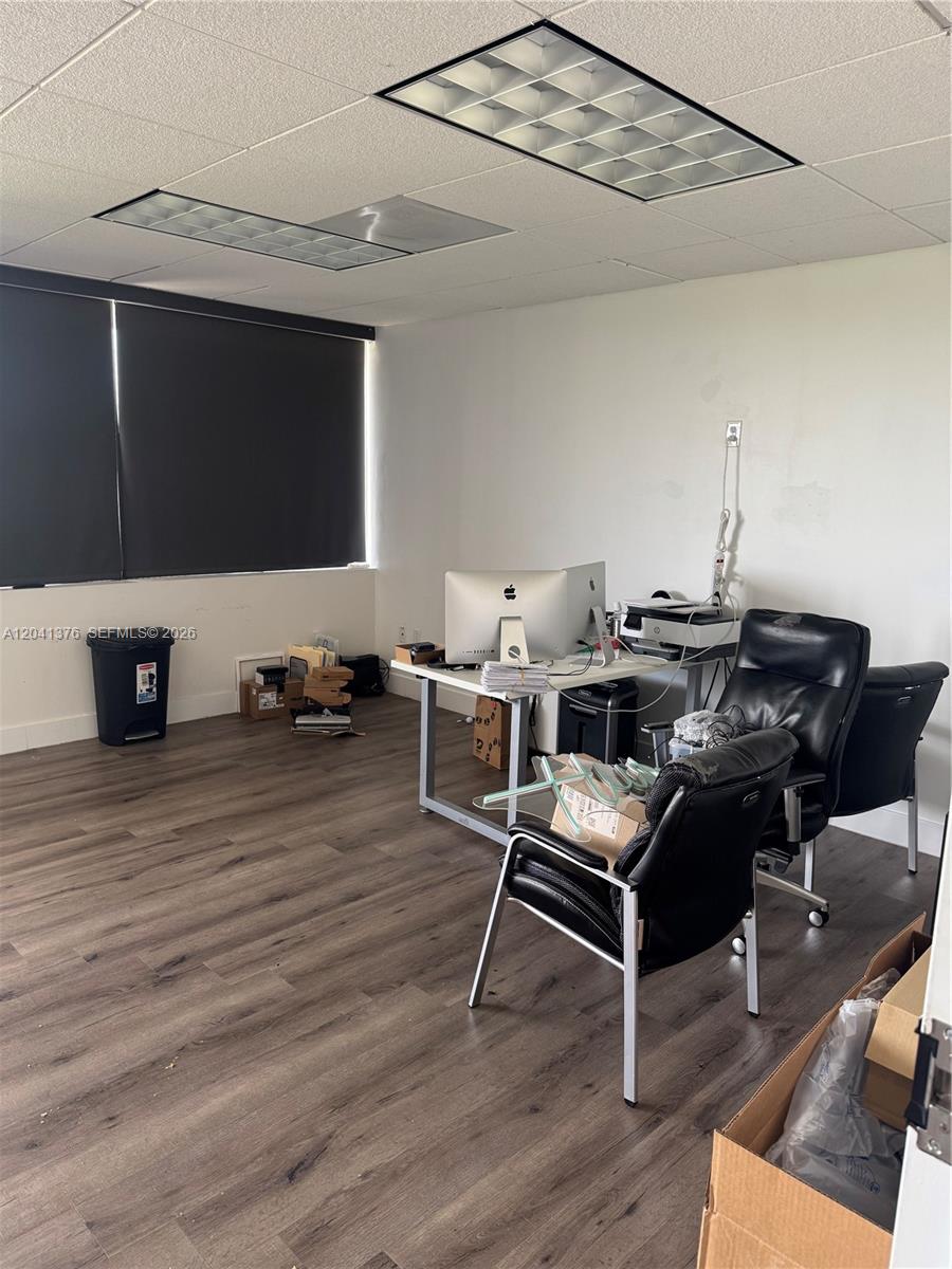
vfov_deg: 71.6
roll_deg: -1.8
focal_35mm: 24
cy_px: 634
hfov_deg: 56.8
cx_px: 476
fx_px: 880
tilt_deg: -10.5
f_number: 1.78
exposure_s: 1/78
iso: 200
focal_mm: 6.76
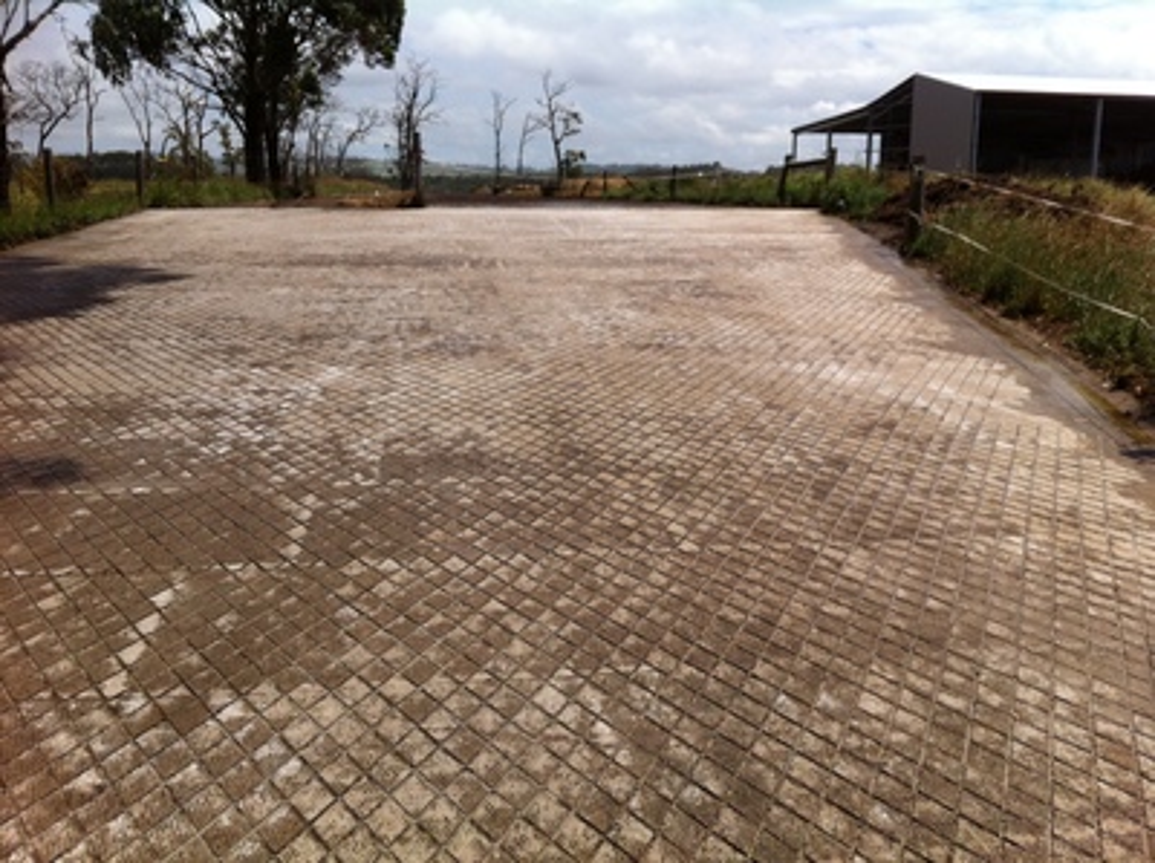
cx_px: 578
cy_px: 432
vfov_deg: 40.6
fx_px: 1166
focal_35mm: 35
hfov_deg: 52.7
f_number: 2.8
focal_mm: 3.85
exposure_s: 1/2320
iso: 80
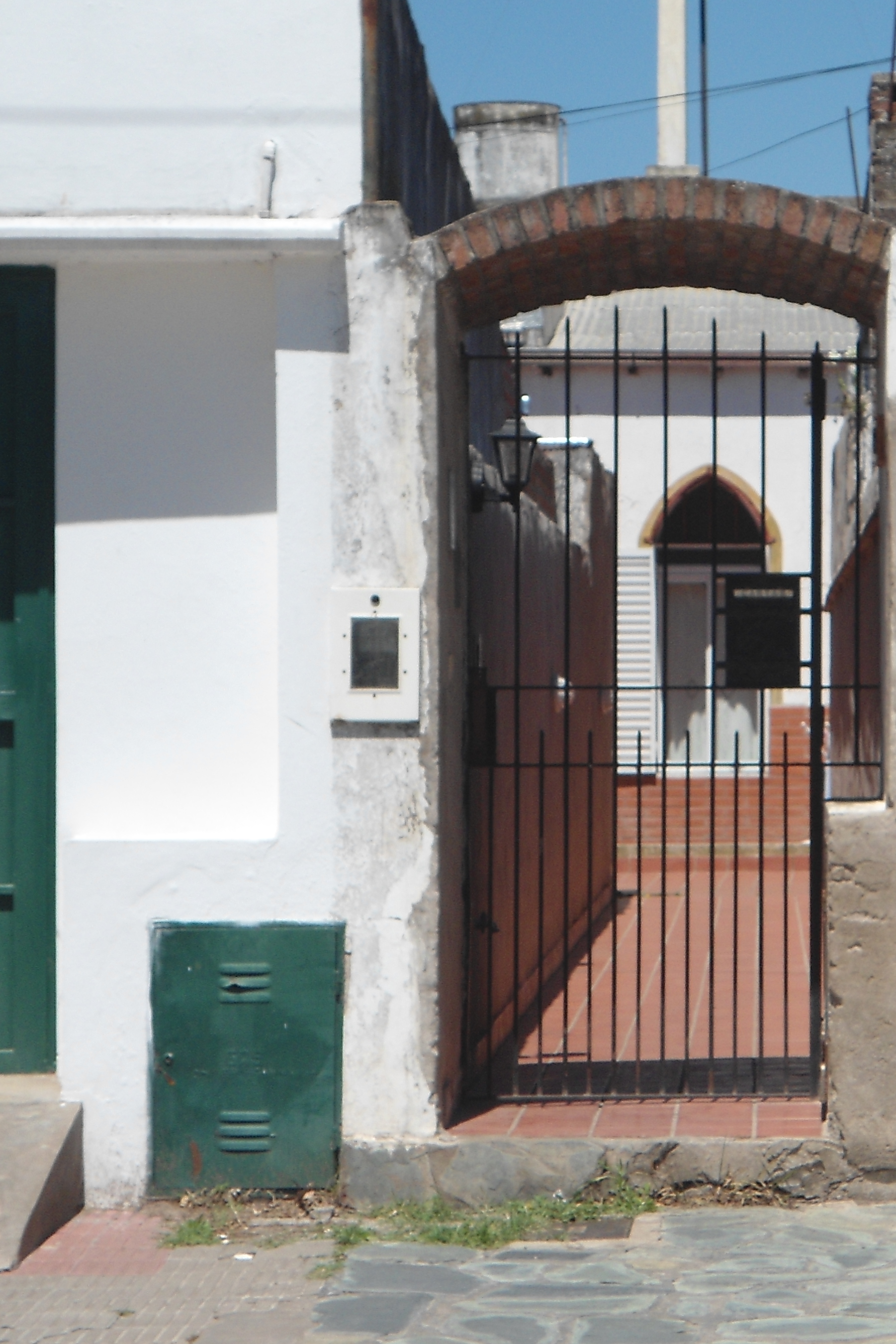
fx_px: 5113
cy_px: 664
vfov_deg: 15.0
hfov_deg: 9.9
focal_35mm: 137
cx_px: 890
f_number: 5.2
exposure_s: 1/640
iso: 80
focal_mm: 15.7
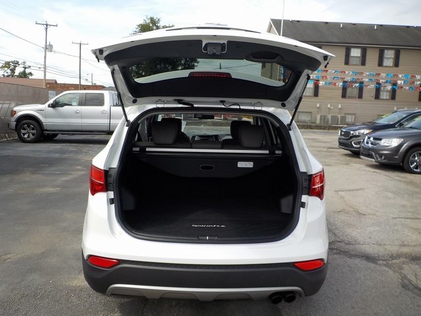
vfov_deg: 46.8
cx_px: 210
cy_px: 158
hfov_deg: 60.0
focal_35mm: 30
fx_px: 365
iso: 125
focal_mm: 4.1
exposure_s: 1/800
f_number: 3.3
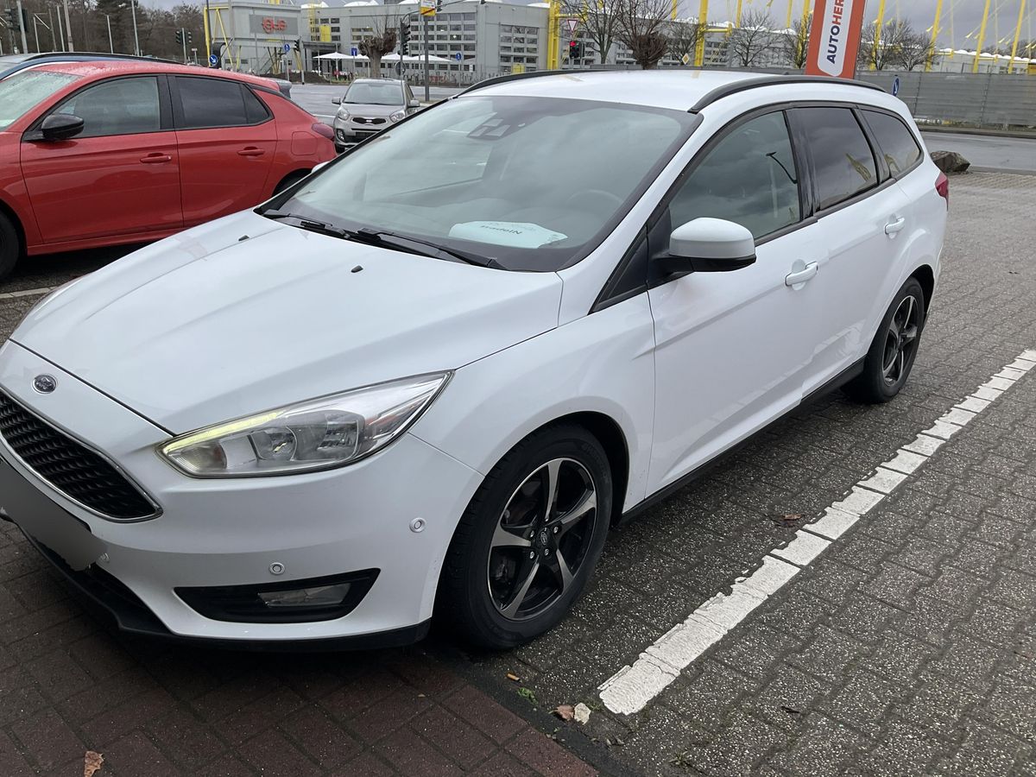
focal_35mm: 29
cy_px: 388
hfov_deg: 61.7
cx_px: 518
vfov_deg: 48.2
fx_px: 868
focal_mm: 3
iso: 25
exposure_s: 1/700
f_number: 1.8
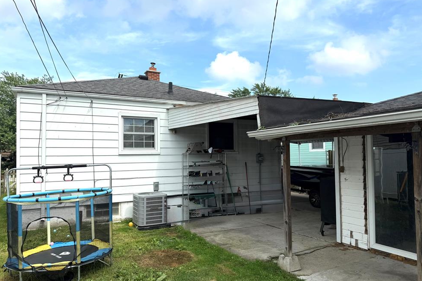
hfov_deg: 69.4
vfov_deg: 49.5
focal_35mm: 26
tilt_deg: +2.5
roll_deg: +0.6
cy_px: 145
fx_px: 305
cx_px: 208
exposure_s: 1/3425
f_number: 1.78
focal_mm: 6.76
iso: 80
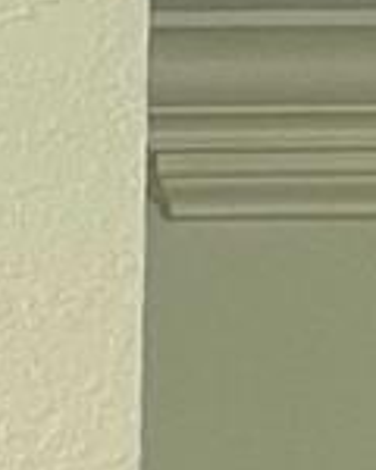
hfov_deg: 4.8
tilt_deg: -5.2
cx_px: -1495
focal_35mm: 270
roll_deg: +0.7
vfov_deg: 6.3
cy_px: 1582
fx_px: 3756
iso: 80
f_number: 1.5
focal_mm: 5.7
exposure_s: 1/60
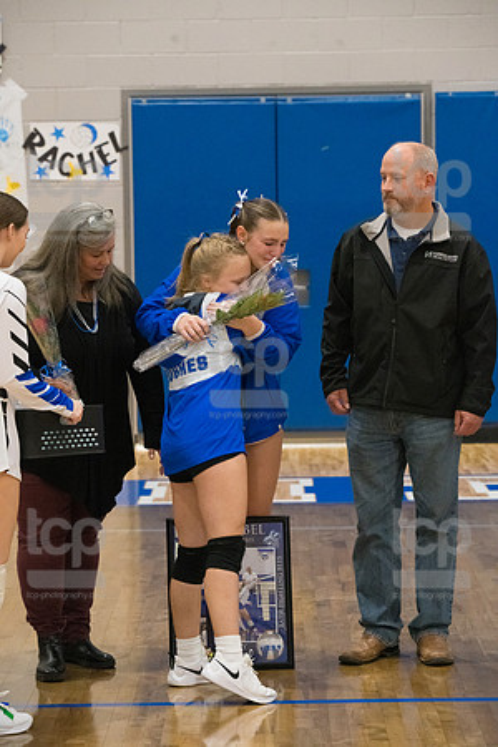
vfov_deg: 15.8
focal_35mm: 130
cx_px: 249
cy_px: 374
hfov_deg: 10.5
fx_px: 2697
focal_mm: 130
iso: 5000
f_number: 5.6
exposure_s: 1/500
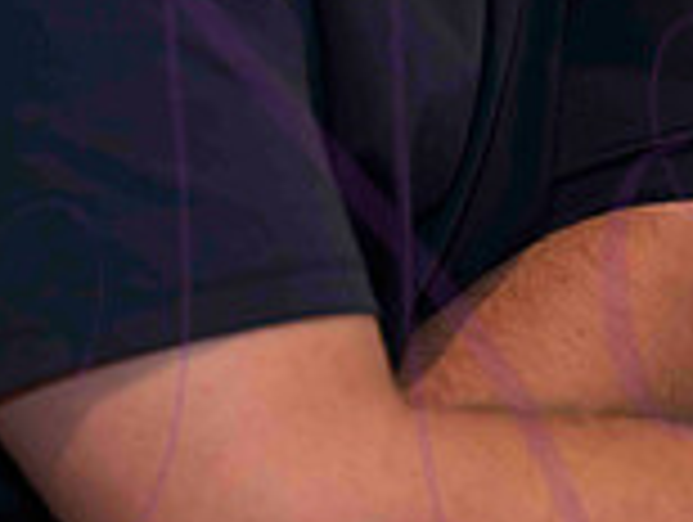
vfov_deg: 6.3
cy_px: -164
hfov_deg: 8.3
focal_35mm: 235
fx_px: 4712
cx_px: 850
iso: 1600
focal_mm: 65
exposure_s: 1/200
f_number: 4
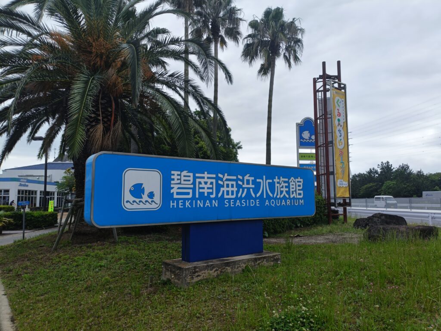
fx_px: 318
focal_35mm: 25
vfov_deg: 54.9
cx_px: 220
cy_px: 166
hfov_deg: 69.4
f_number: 1.7
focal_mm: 4.7
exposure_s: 1/450
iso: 50
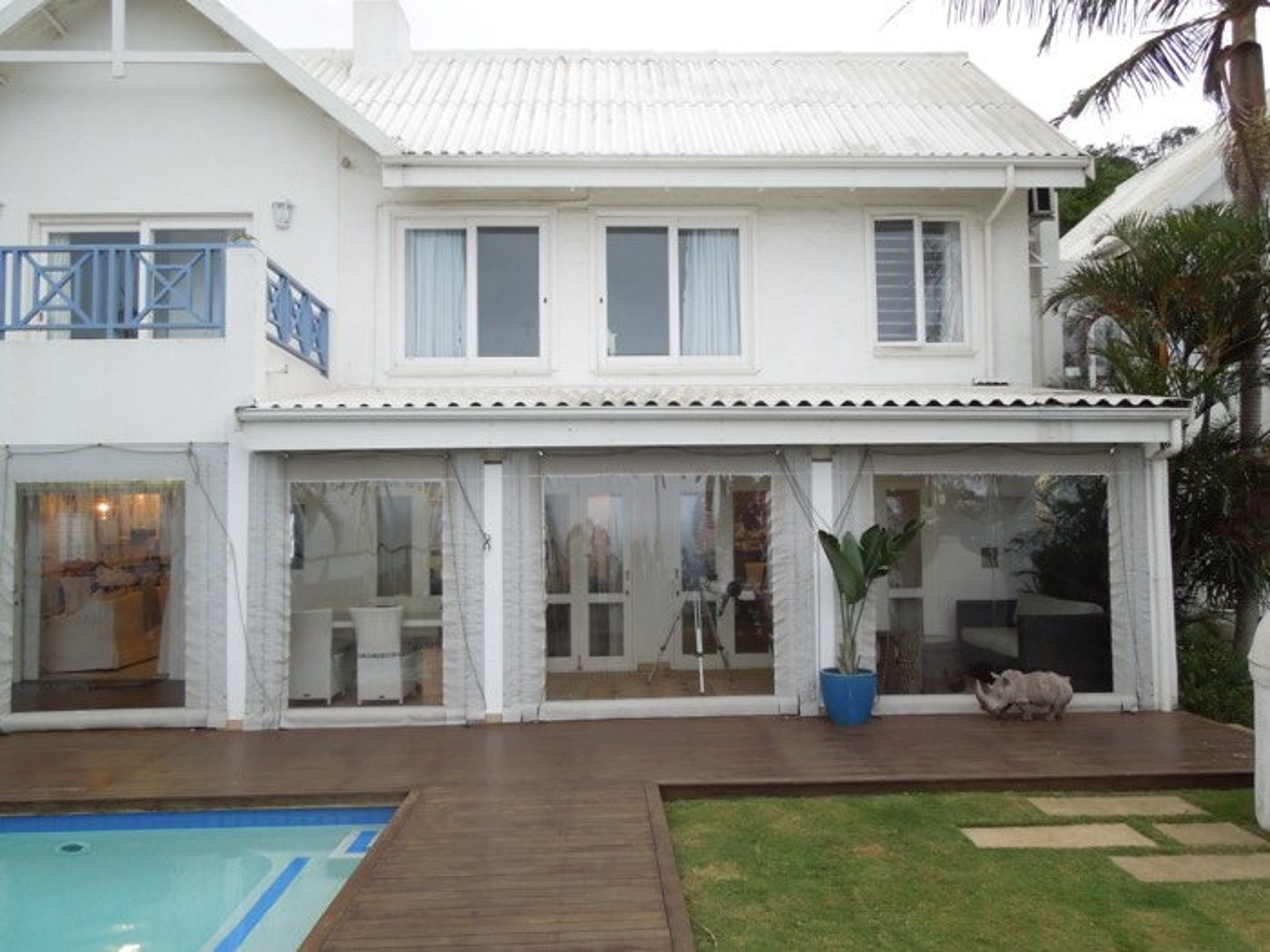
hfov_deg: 69.4
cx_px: 635
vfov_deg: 54.9
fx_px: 917
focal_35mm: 25
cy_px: 476
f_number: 3.3
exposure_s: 1/30
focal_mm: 4.5
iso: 360
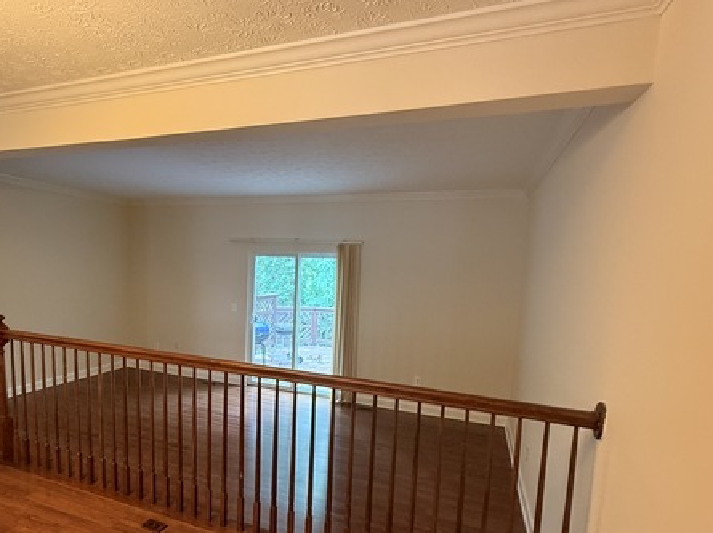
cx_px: 297
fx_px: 432
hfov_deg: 78.4
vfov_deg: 62.9
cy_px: 314
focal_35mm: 21
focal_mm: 2.22
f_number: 2.2
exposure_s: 1/60
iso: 500
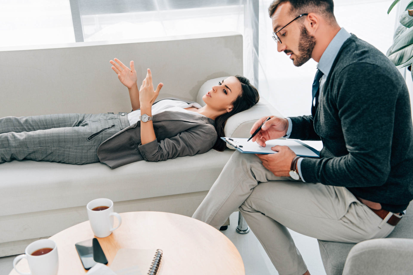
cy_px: 138
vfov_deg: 28.1
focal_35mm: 48
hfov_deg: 41.1
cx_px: 206
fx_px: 551
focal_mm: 48
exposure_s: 1/200
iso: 160
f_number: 3.5
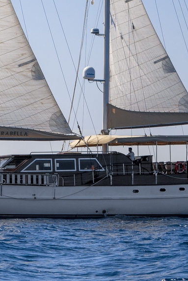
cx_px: -56
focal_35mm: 236
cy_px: -48
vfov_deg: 8.6
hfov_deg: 5.8
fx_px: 1846
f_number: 4.5
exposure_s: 1/4000
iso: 400
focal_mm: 70
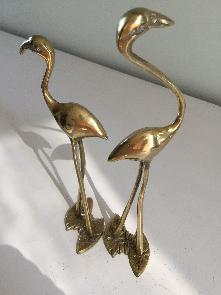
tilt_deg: -40.3
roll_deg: -2.3
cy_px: 152
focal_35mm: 32
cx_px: 109
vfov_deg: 56.8
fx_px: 272
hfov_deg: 44.2
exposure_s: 1/33
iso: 32
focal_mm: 3.3
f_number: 2.4
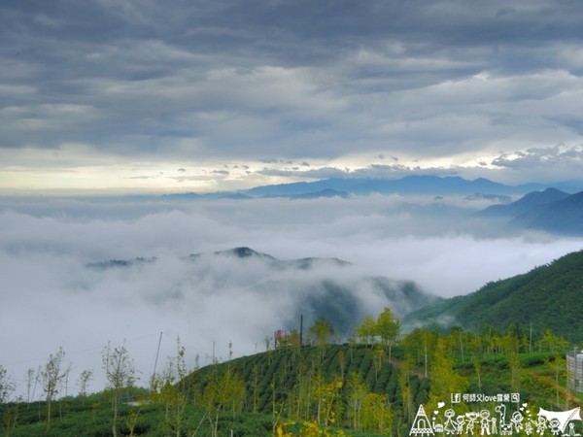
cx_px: 292
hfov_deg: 51.4
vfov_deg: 39.7
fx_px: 606
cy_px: 218
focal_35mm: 36
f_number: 22
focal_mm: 18
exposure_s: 2
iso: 100
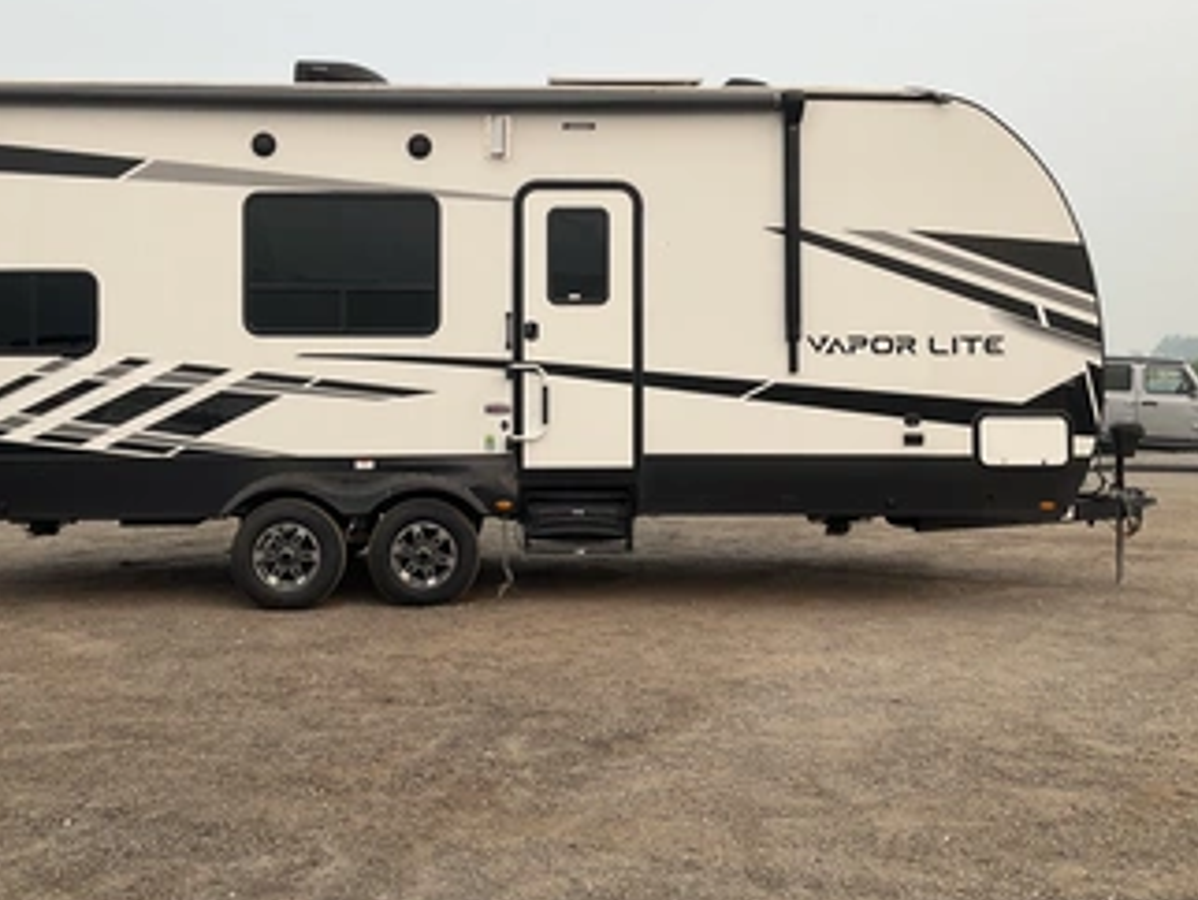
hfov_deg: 51.2
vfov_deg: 39.6
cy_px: 383
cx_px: 521
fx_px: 1247
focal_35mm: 36
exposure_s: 1/1195
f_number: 1.8
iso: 25
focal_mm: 3
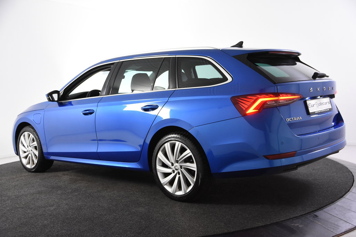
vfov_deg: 31.9
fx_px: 415
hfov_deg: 46.4
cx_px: 178
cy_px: 118
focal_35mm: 42
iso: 1600
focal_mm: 28
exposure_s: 1/80
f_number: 4.5
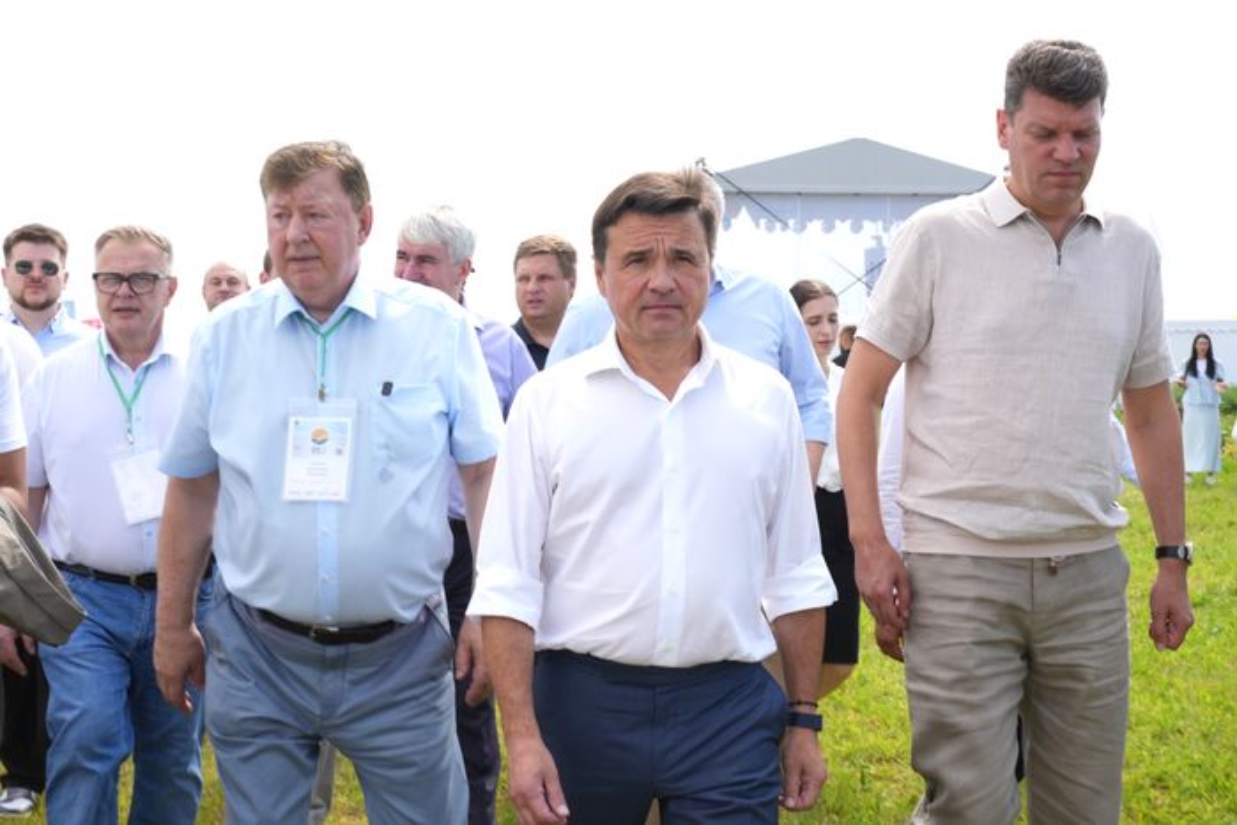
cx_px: 618
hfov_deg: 43.6
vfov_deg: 29.9
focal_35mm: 45
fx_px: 1546
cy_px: 412
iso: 250
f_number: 10
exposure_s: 1/200
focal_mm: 45
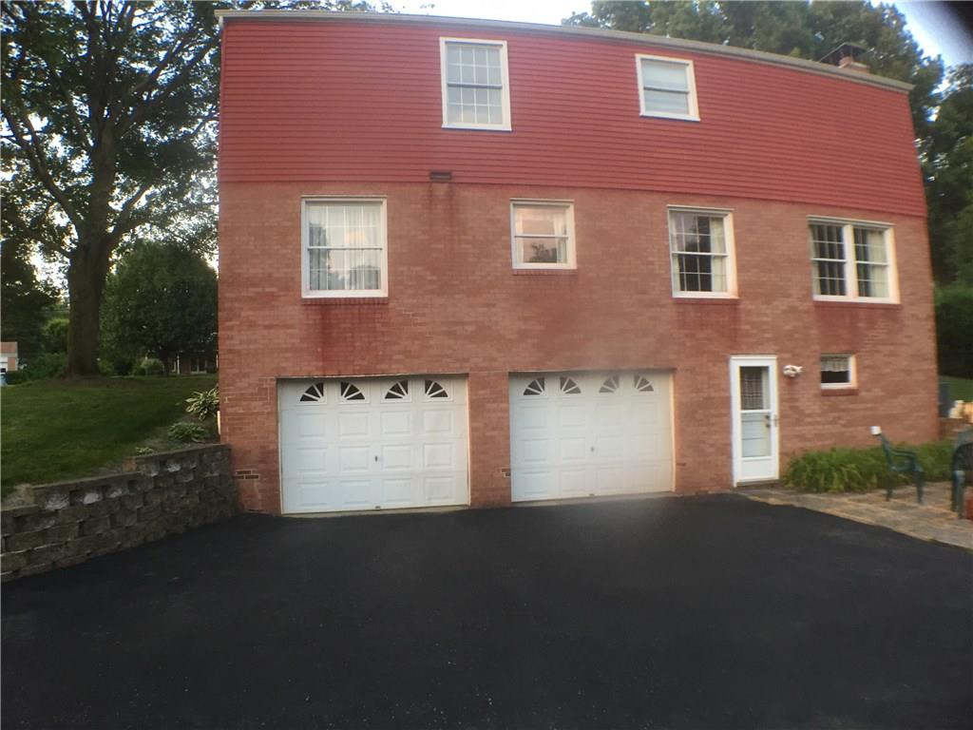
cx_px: 486
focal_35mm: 29
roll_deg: +0.3
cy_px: 365
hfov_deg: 61.7
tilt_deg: +1.8
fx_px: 815
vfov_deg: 48.2
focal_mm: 4.15
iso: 50
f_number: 2.2
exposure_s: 1/30
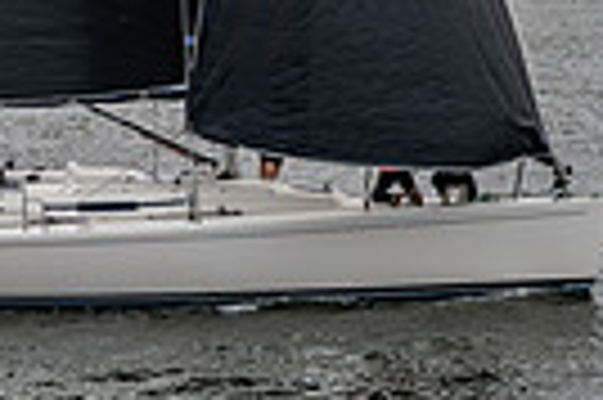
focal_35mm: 178
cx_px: 117
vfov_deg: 7.5
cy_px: -261
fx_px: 2978
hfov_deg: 11.5
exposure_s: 1/125
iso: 64
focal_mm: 53
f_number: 4
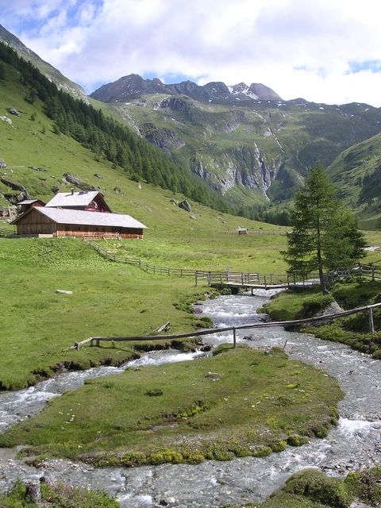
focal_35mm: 38
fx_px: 558
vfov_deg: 49.0
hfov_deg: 37.7
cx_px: 190
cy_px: 254
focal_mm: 5.8
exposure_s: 1/186
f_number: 5.6
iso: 100
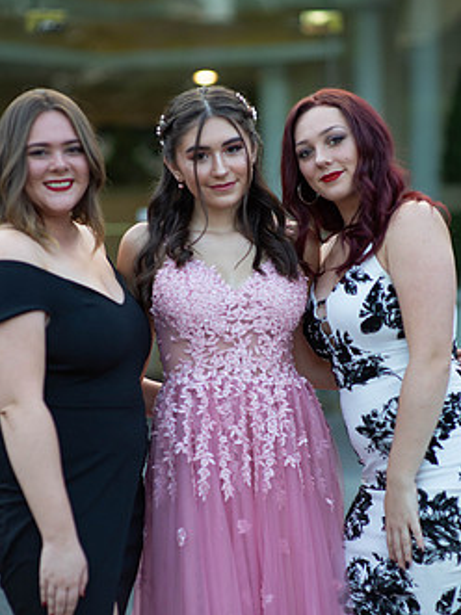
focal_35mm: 111
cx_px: 233
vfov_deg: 17.7
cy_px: 366
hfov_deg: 13.3
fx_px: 1972
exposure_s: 1/800
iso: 250
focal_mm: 85
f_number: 2
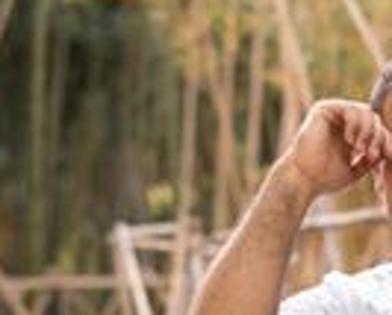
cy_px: 297
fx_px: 2093
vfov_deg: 8.6
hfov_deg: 10.7
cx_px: 284
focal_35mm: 180
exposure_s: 1/320
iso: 250
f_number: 2.2
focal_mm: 50
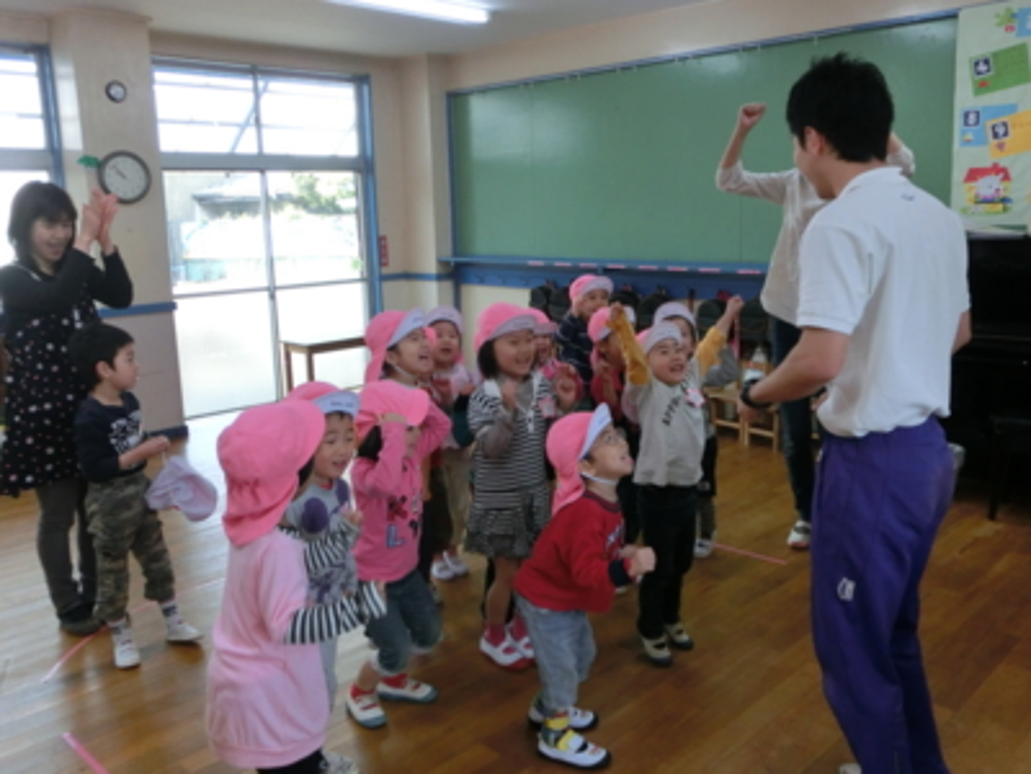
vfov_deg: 46.8
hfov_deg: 60.0
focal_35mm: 30
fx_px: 894
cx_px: 516
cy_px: 387
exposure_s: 1/125
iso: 250
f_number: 3.5
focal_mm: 5.36
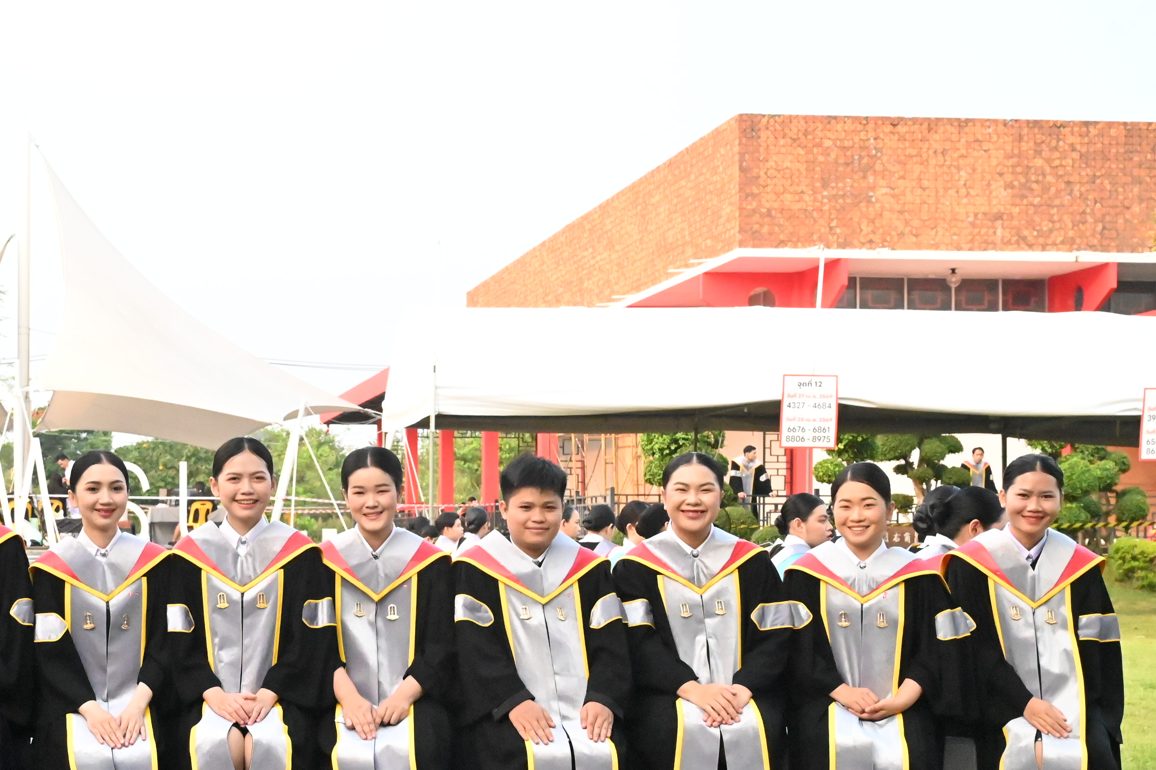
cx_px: 236
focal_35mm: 58
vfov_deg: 23.2
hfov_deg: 33.5
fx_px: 1862
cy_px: 548
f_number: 5.6
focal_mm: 34
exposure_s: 1/5000
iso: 20000
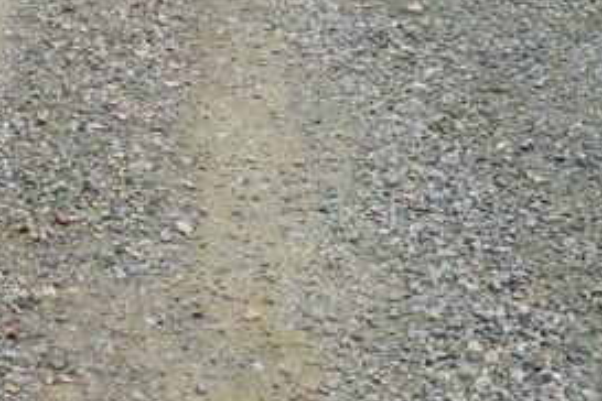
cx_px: -15
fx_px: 1321
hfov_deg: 24.4
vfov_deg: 16.9
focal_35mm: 79
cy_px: 1
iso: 100
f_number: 6.7
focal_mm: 18
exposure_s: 1/90
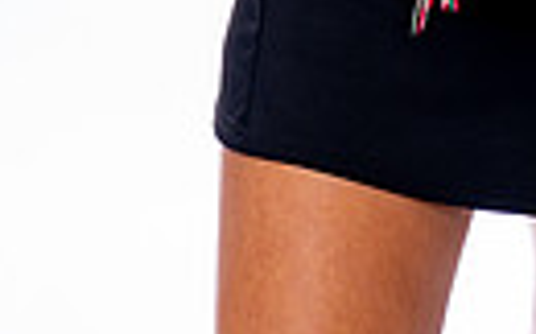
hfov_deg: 10.9
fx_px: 2788
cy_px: -540
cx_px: 569
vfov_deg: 6.4
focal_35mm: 191
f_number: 8
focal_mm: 54
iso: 400
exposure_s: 1/250
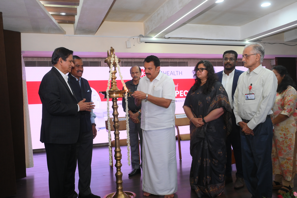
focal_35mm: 33
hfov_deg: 57.3
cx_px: 148
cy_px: 99
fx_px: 272
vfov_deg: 39.9
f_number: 7.1
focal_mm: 33
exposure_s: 1/200
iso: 2500
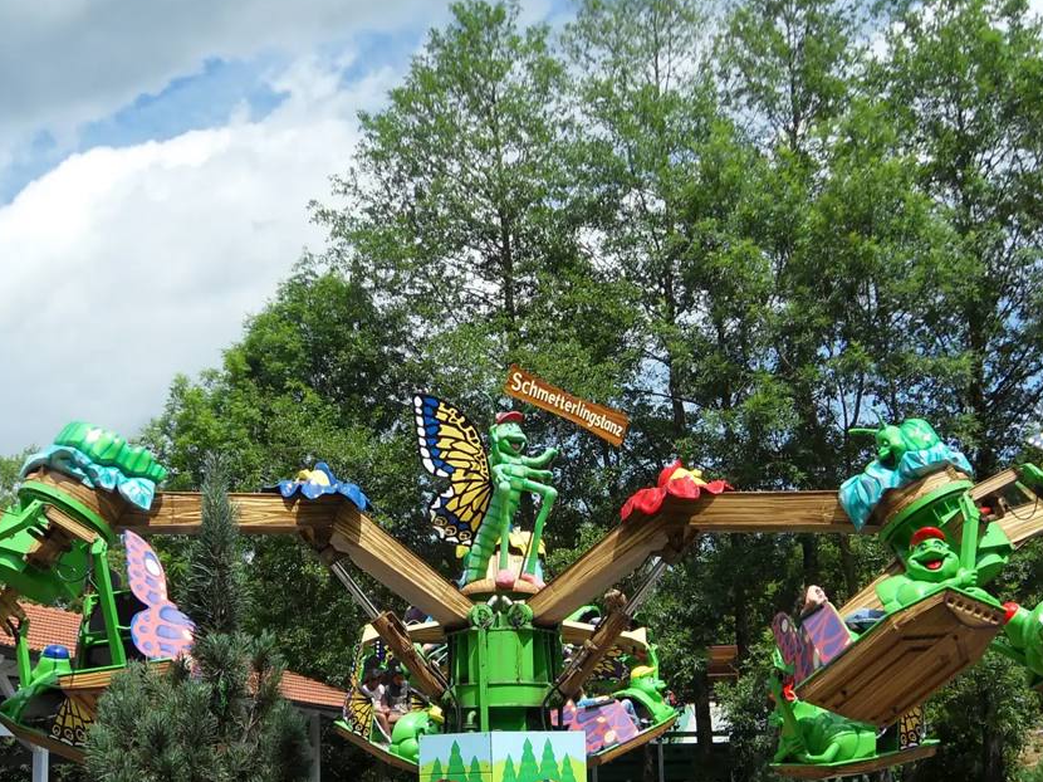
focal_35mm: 54
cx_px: 533
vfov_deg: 26.8
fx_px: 1627
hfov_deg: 35.6
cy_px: 544
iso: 80
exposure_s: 1/750
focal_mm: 6.3
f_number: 3.5
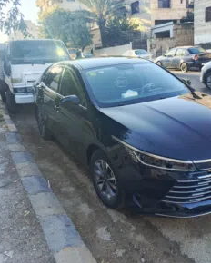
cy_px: 135
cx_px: 116
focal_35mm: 31
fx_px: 242
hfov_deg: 47.0
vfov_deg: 57.2
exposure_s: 1/66.7
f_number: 1.7
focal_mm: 5.25
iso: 235
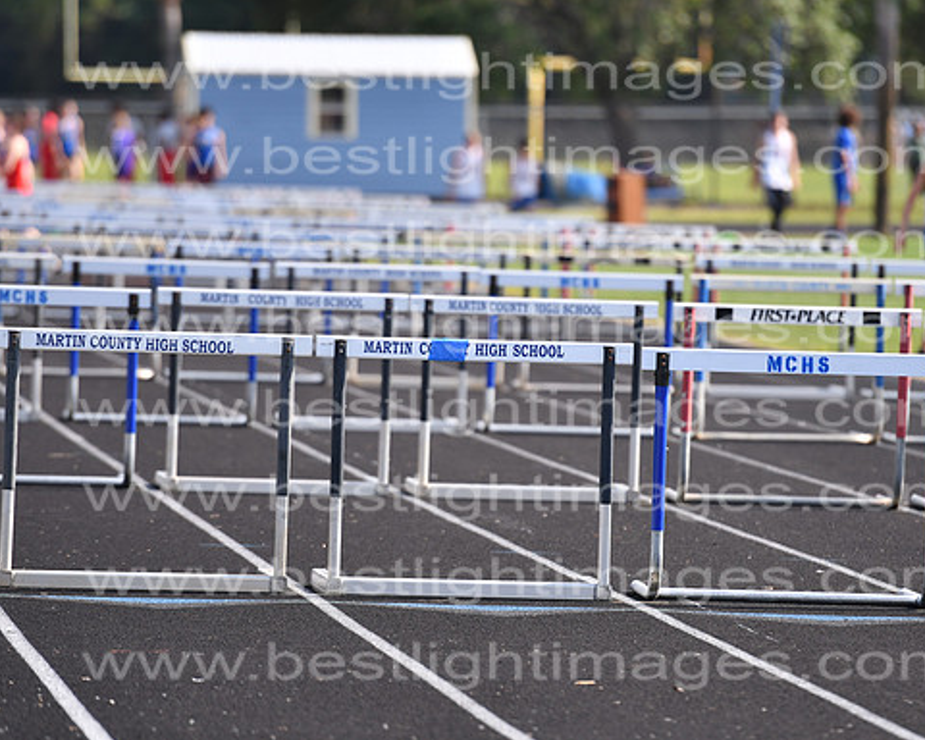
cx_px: 520
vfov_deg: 4.6
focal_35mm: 340
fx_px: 9308
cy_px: 371
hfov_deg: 5.7
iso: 200
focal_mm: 200
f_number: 4
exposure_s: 1/2000
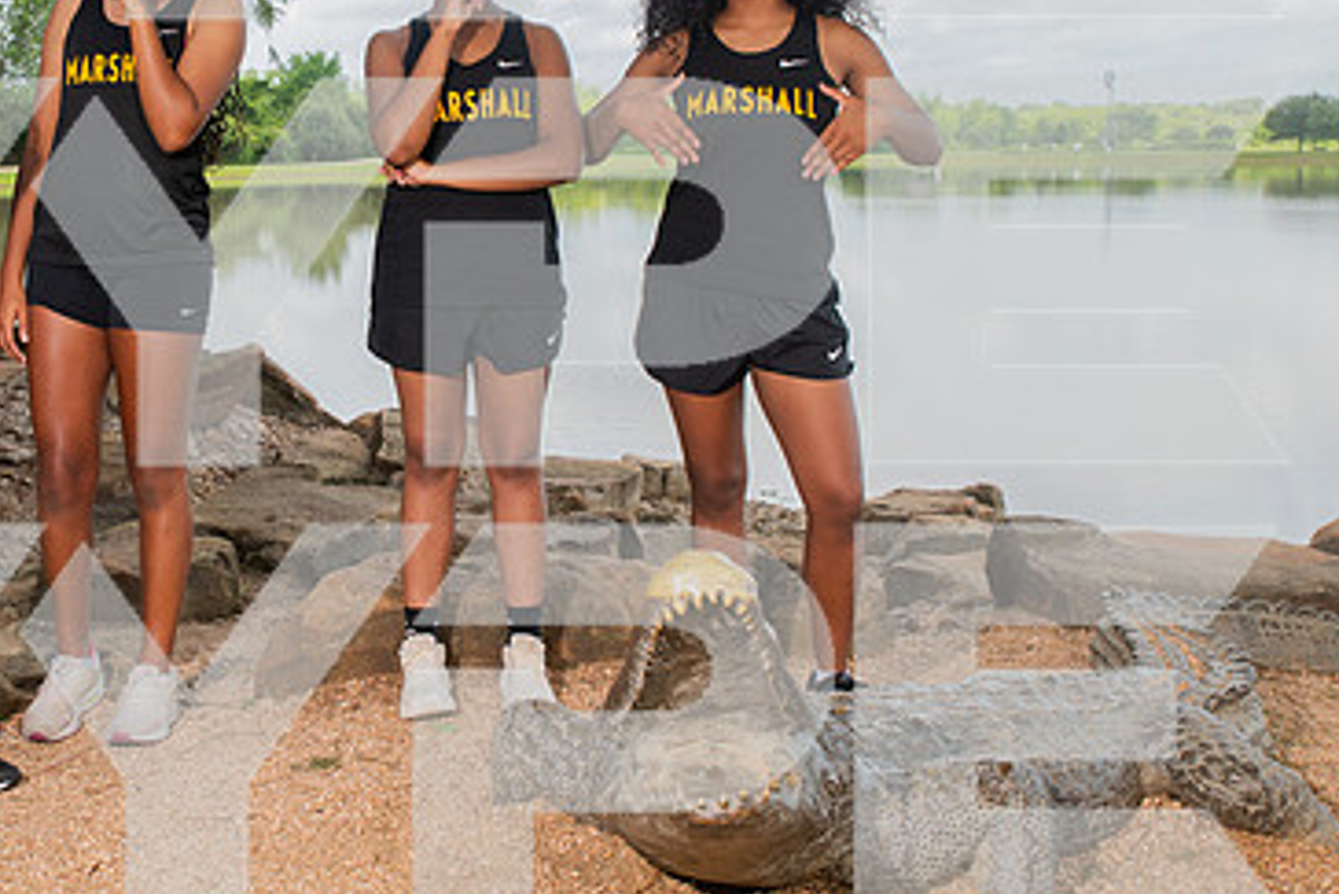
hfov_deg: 38.0
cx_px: 353
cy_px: 274
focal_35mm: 51
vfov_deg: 26.3
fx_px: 1898
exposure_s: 1/320
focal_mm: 32
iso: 320
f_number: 7.1
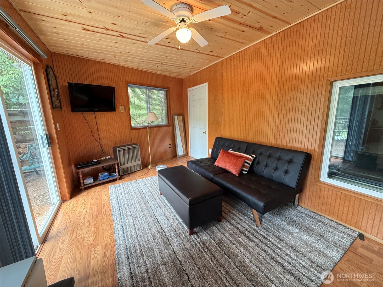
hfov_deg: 102.1
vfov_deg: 85.7
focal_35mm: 14
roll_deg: +1.5
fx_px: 155
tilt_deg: -10.2
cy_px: 144
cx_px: 192
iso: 400
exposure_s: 1/60
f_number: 2.2
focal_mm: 2.22
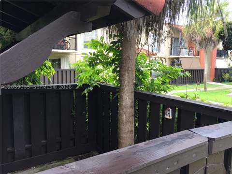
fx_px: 194
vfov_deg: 48.2
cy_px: 87
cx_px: 116
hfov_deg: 61.7
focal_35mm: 29
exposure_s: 1/133
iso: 32
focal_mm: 4.15
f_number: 2.2
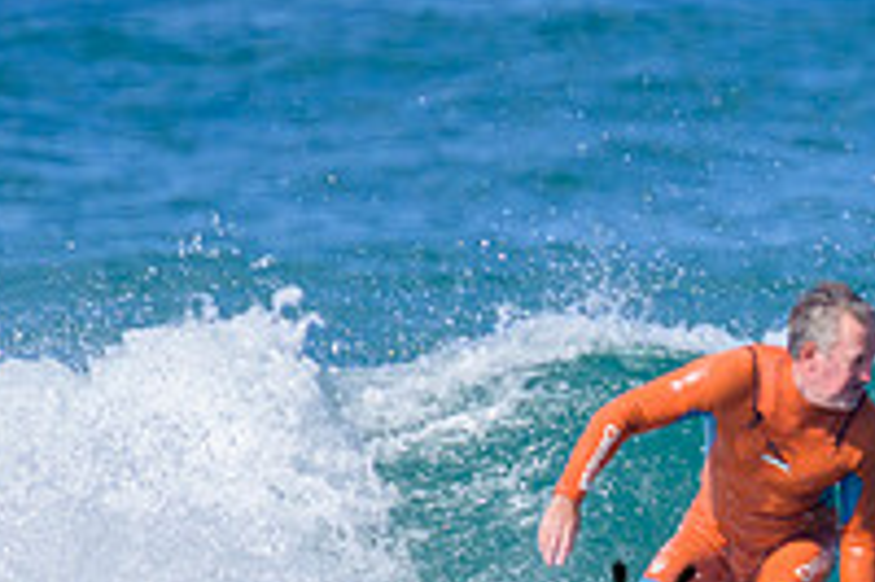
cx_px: 1063
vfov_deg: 0.6
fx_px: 56438
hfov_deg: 0.9
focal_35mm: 2324
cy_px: 593
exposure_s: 1/2000
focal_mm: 800
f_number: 11
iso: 1000
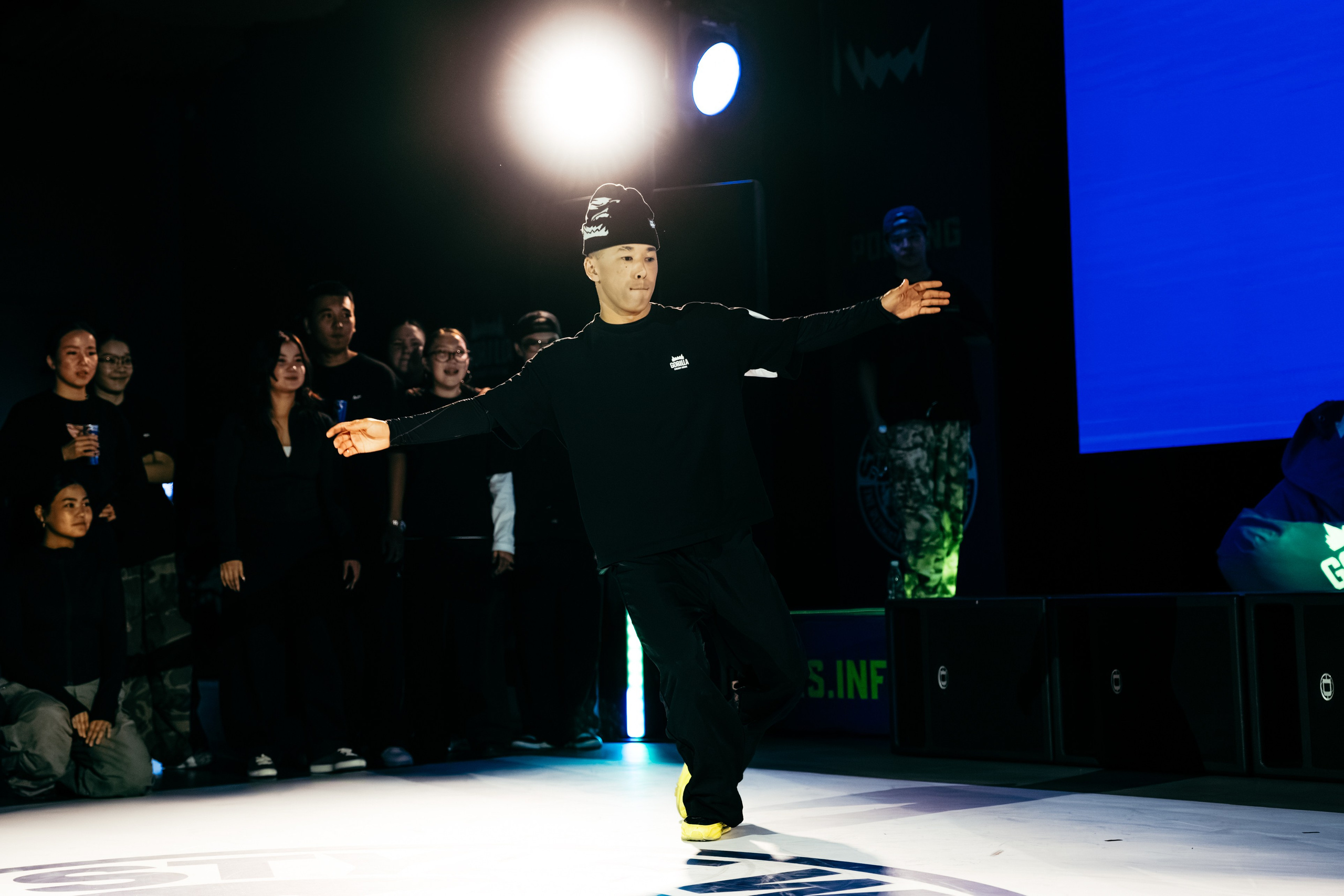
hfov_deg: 33.1
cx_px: 591
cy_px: 475
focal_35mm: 61
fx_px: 2261
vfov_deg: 22.4
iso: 3200
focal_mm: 54
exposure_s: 1/800
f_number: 2.8
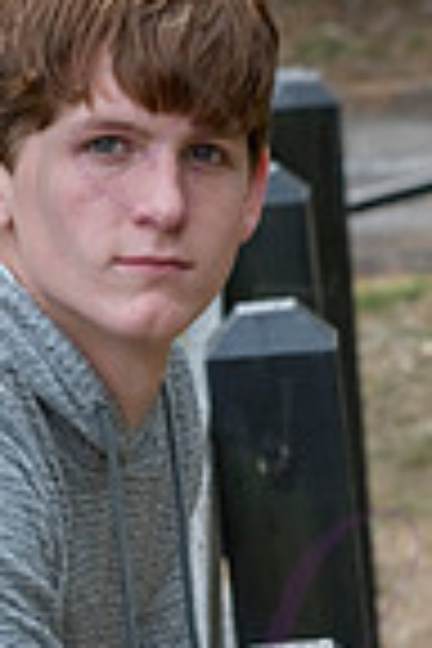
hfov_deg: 4.2
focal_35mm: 329
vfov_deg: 6.3
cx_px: 158
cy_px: 576
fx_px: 5922
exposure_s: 1/400
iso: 800
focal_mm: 105
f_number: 10
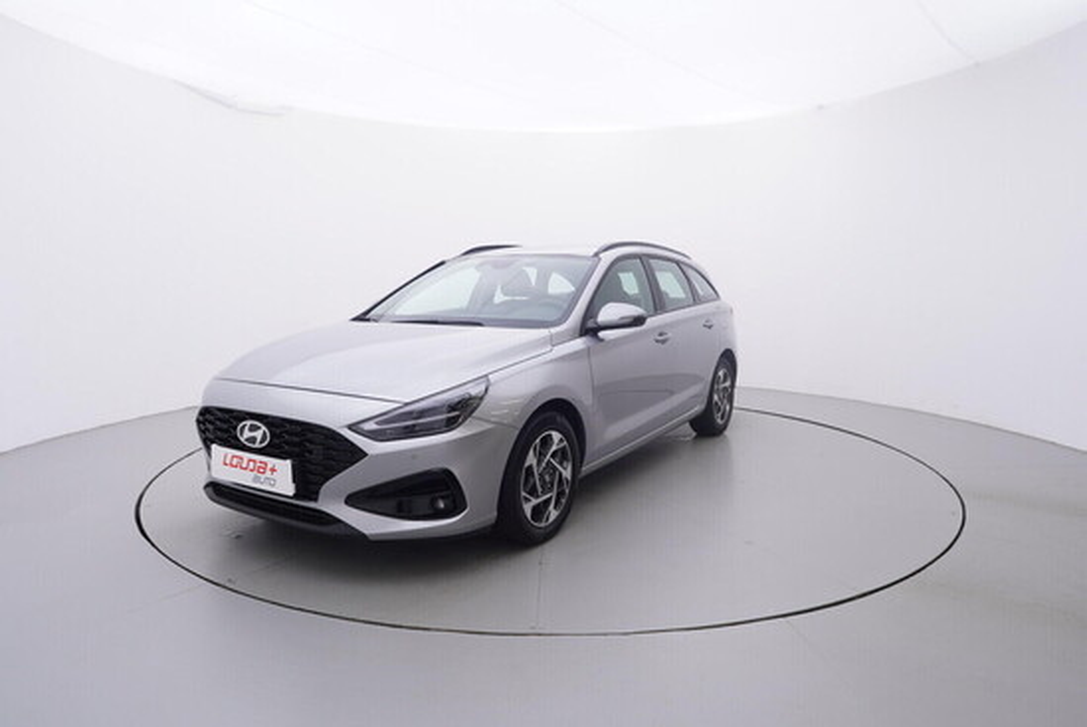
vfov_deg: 56.2
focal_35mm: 22
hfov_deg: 77.3
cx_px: 544
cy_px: 364
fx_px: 680
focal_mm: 15
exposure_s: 1/80
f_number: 5
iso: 200
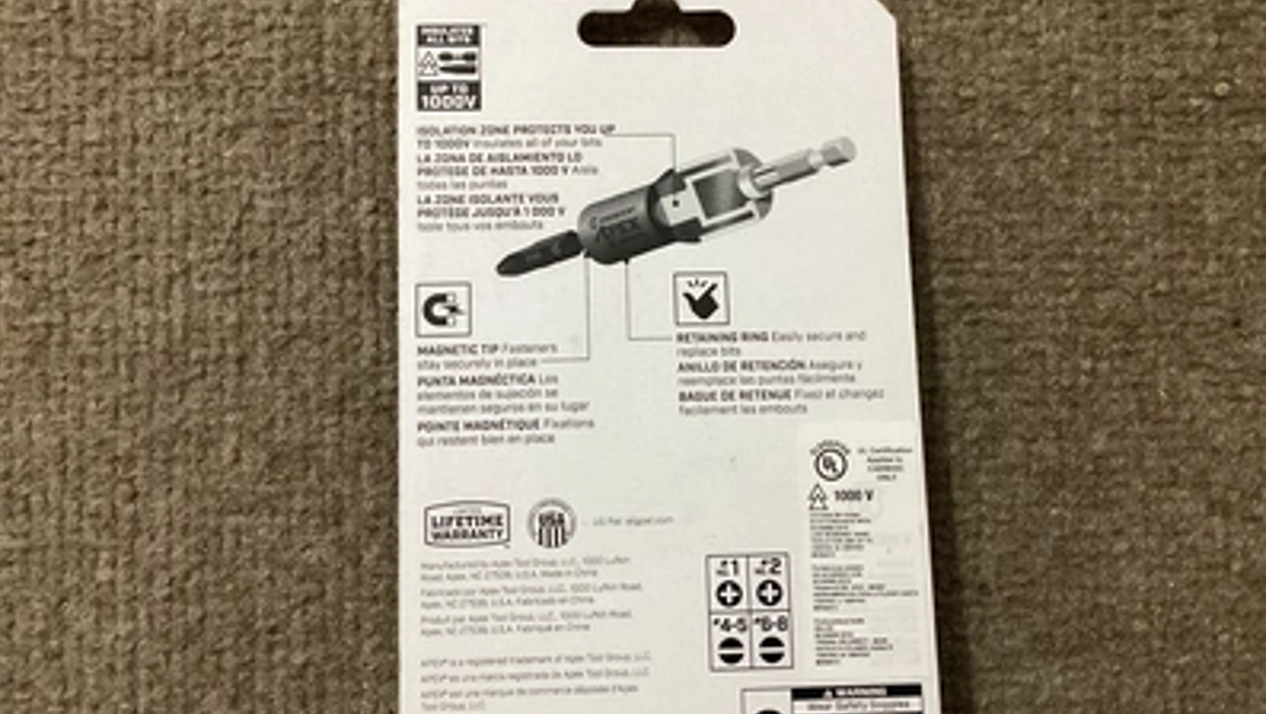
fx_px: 1142
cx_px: 631
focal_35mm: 34
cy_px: 370
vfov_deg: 34.7
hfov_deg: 58.0
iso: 320
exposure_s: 1/60
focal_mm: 3.3
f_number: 2.4
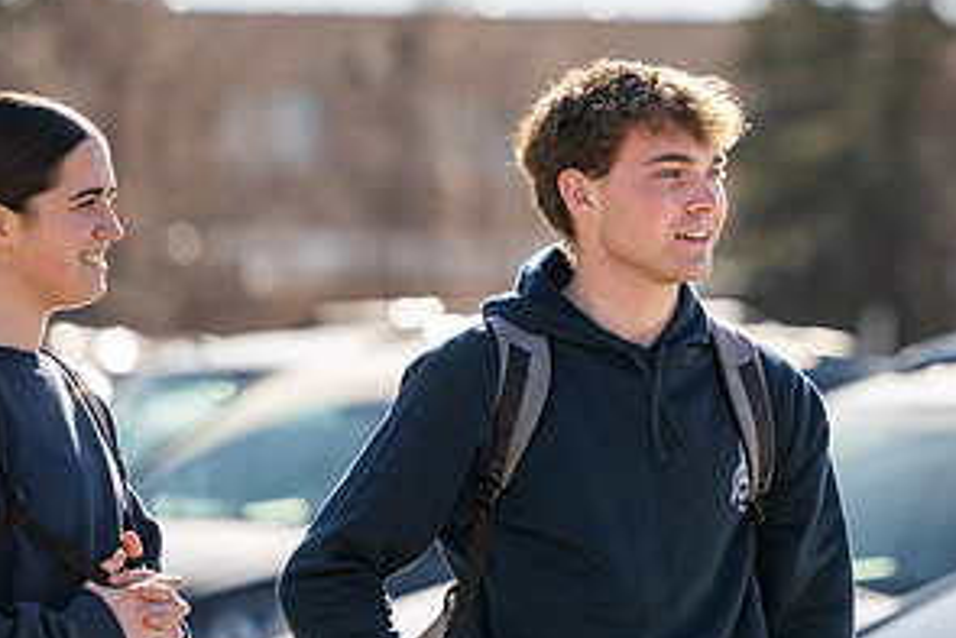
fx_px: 8661
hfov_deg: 6.3
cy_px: 181
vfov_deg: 4.2
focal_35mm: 326
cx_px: 853
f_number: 2.8
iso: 640
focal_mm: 145
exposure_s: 1/8000
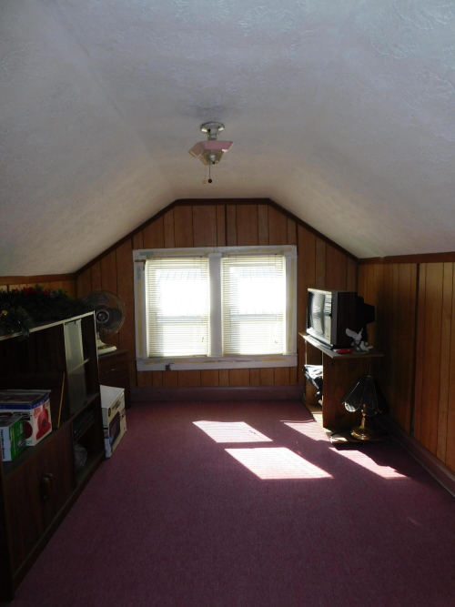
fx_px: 403
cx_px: 228
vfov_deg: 73.9
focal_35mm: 23
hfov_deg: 58.9
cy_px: 304
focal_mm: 4
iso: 125
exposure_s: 1/100
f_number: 3
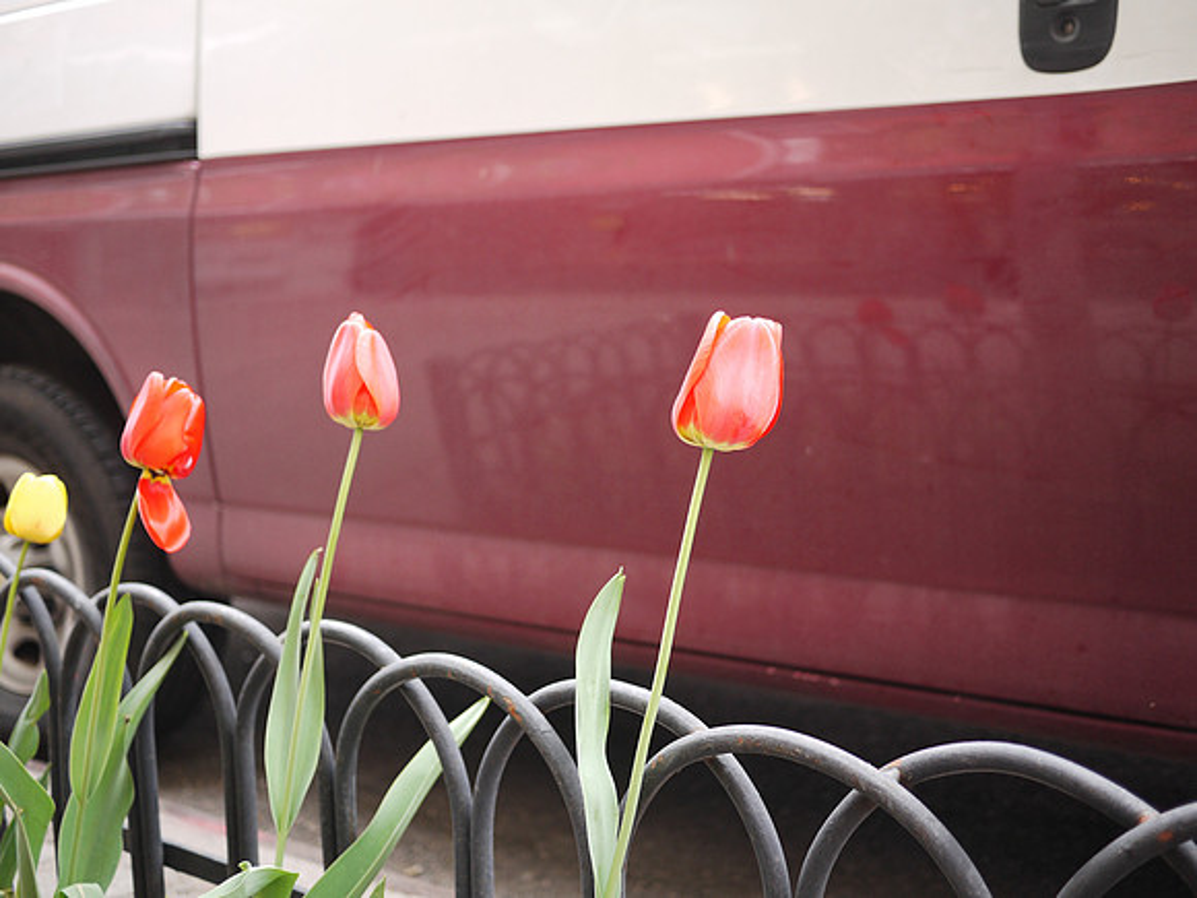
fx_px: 1383
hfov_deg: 46.8
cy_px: 449
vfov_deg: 36.0
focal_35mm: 40
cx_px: 598
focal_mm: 20
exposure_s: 1/125
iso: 160
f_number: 1.7
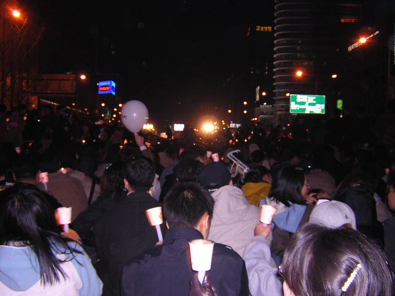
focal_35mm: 36
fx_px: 411
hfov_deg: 51.4
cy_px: 148
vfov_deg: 39.7
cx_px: 198
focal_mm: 4.7
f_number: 2.6
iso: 279
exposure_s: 1/60.1
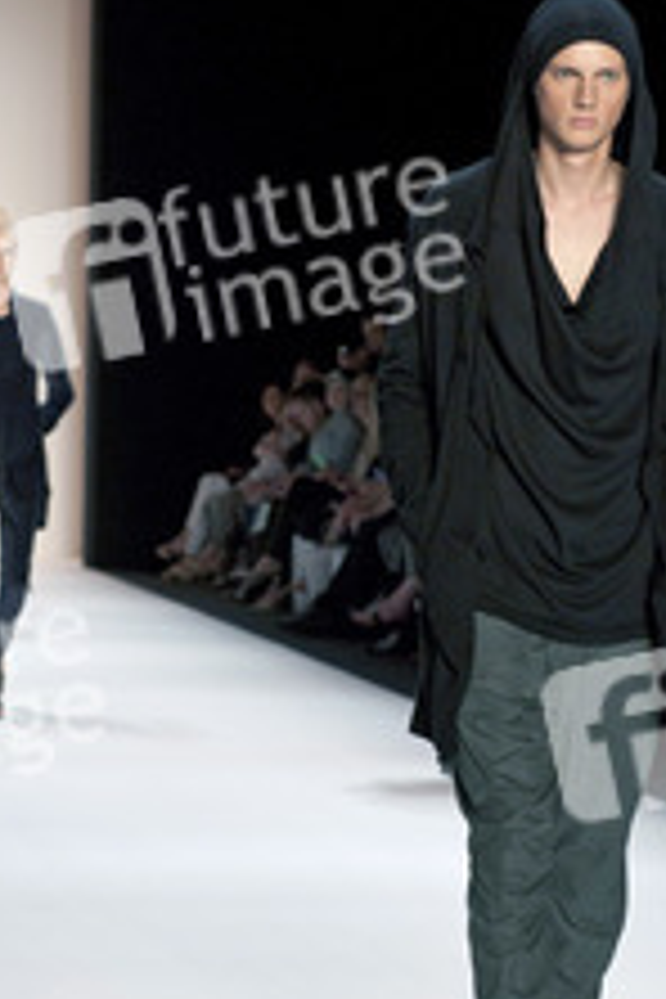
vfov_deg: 12.4
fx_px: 4606
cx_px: 364
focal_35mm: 166
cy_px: 490
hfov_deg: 8.3
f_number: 7.1
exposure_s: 1/250
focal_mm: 92
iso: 1600
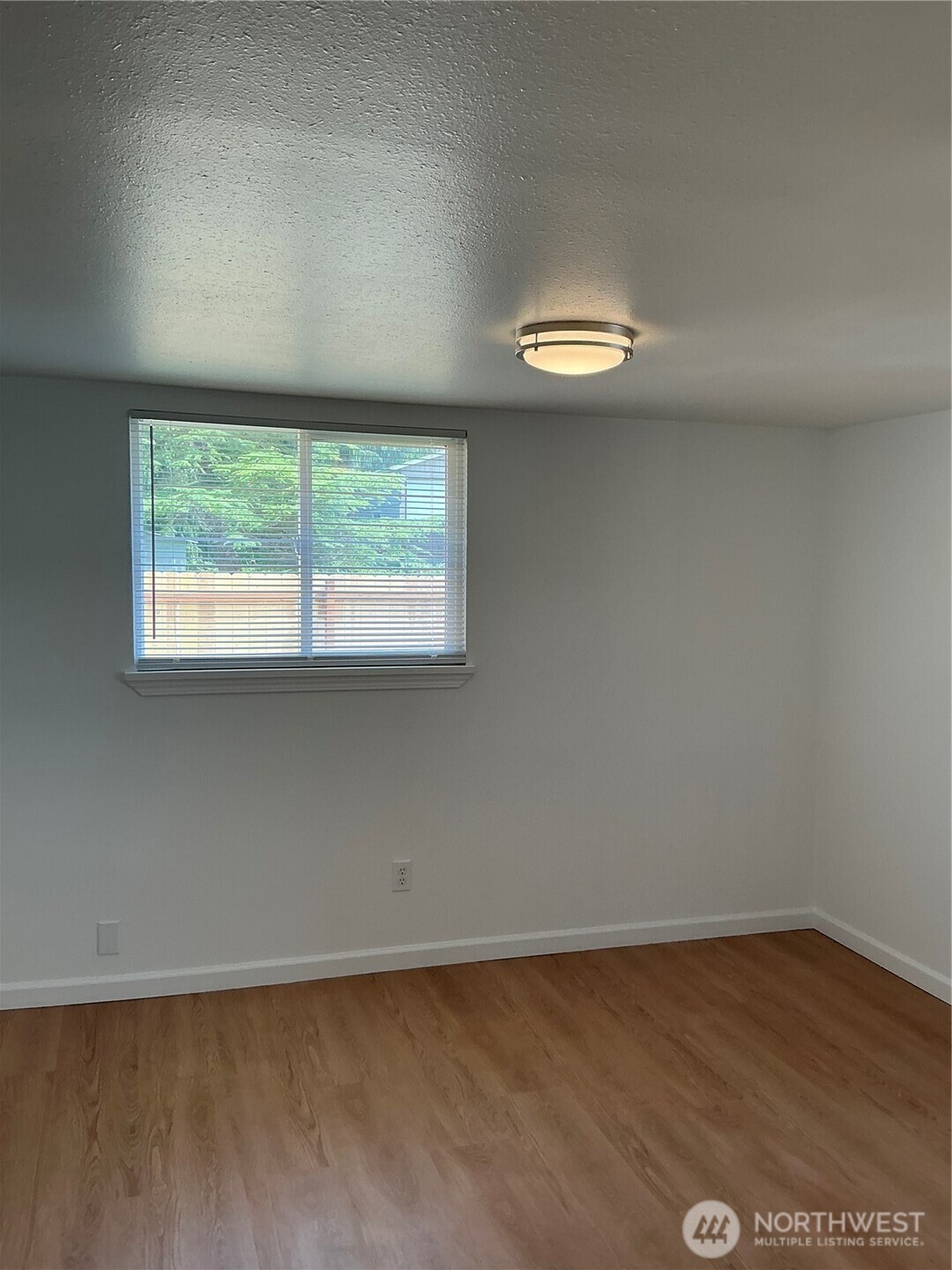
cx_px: 476
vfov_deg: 63.4
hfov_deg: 49.7
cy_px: 635
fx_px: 1027
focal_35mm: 28
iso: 40
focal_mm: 3
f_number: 1.8
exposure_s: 1/120
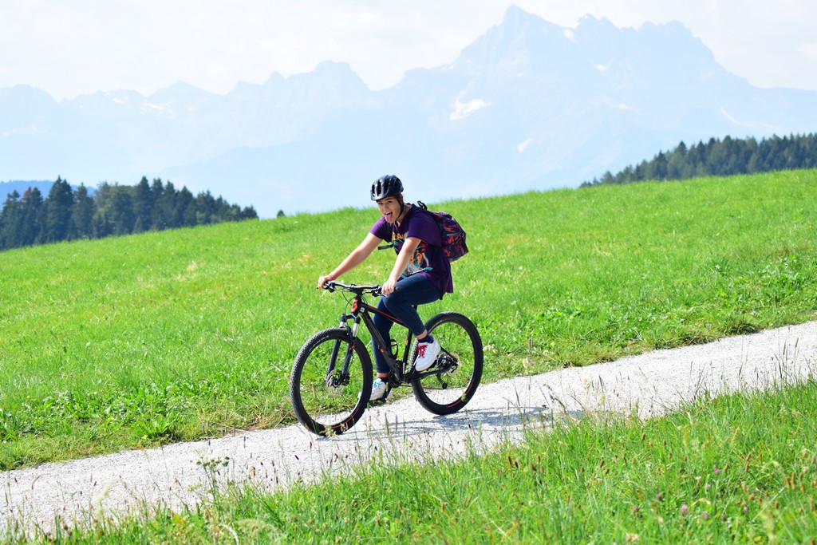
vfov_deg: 13.0
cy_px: 272
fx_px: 2383
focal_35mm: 105
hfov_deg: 19.5
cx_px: 408
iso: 400
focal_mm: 70
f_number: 5.6
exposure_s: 1/1250
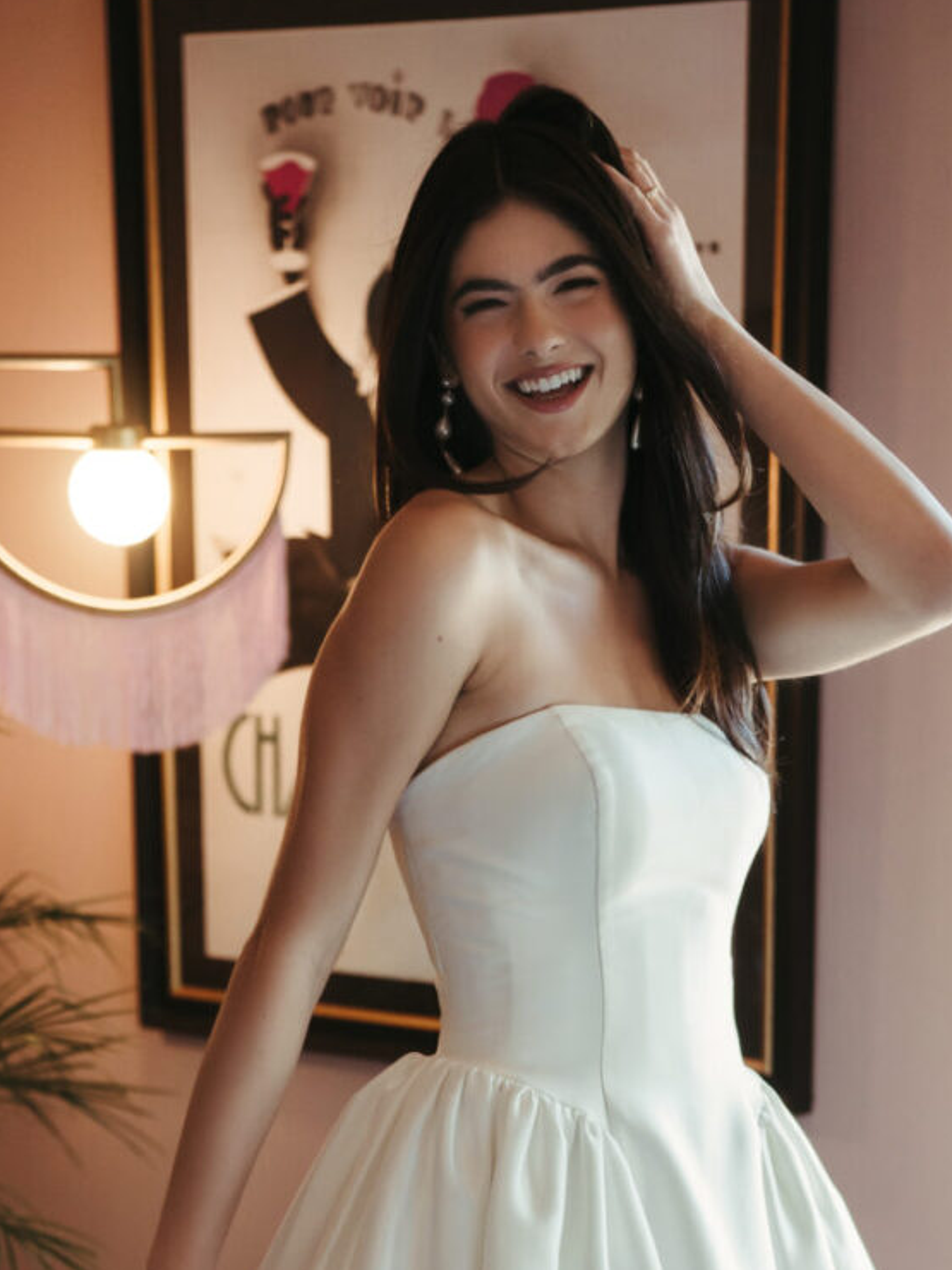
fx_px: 3667
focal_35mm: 100
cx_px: 590
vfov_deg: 18.9
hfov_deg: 14.8
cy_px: 1402
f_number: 2.2
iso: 1000
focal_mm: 45
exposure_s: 1/320
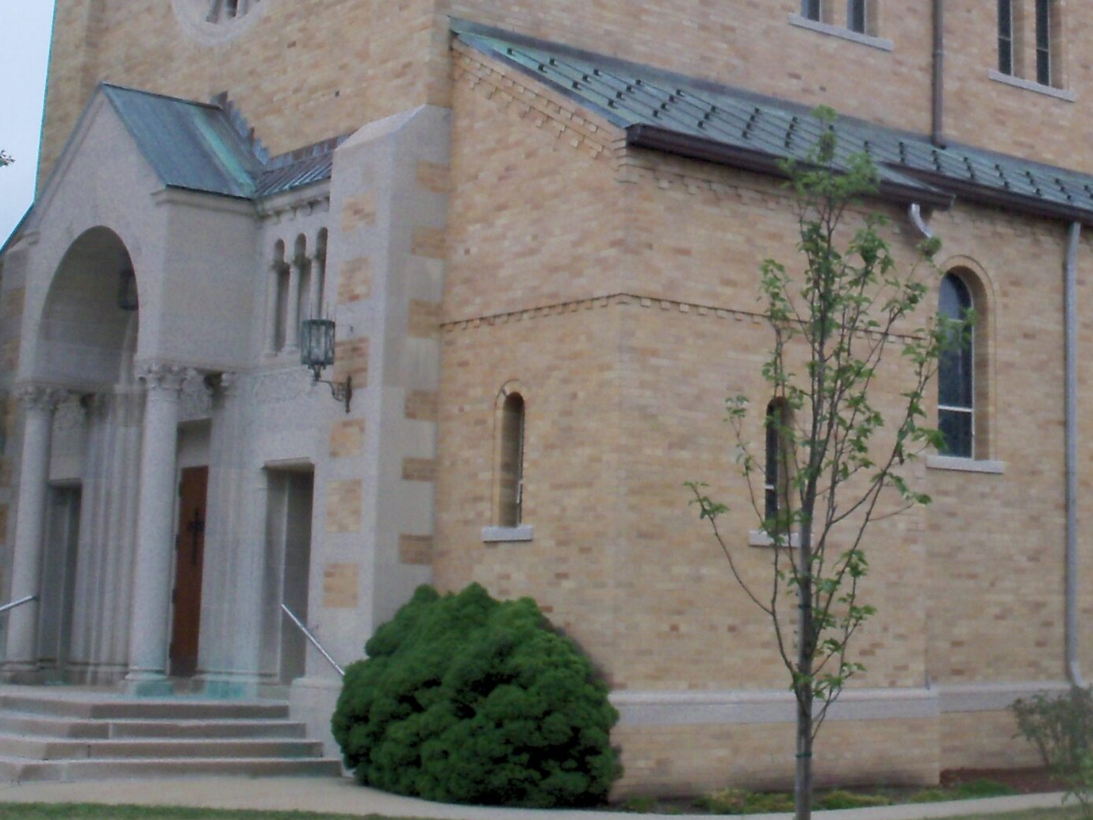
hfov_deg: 29.2
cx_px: 873
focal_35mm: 65
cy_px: 93
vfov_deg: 22.1
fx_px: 2053
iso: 160
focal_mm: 6.3
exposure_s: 1/250
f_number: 5.5
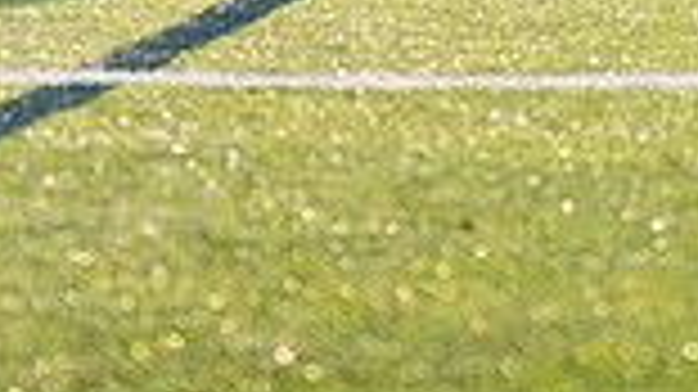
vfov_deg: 3.5
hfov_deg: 6.3
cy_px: -441
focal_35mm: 339
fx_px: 6271
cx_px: 1026
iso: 320
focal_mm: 70
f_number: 2.8
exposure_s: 1/4000
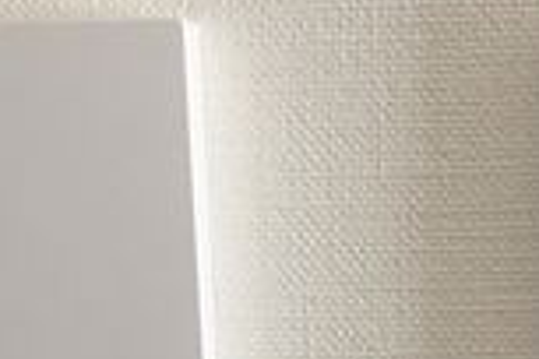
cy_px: 753
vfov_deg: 10.5
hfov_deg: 17.2
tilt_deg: -18.4
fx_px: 1767
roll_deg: +0.5
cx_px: 405
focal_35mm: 118
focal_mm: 4.15
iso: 64
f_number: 2.2
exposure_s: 1/33
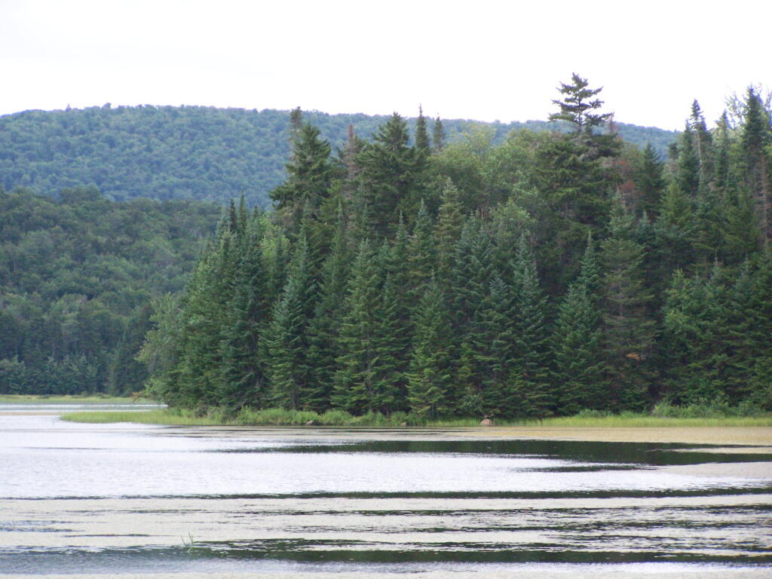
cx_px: 386
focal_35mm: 189
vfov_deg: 7.9
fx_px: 4215
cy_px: 290
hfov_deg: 10.5
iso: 400
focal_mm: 31.3
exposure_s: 1/1000
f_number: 3.2
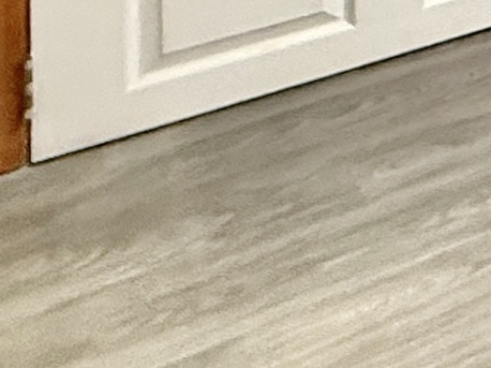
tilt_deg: -1.2
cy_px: -621
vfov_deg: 11.6
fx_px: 1333
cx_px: 1349
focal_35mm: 94
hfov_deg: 12.6
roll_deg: +0.0
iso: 500
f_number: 2.2
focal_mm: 2.22
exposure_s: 1/60
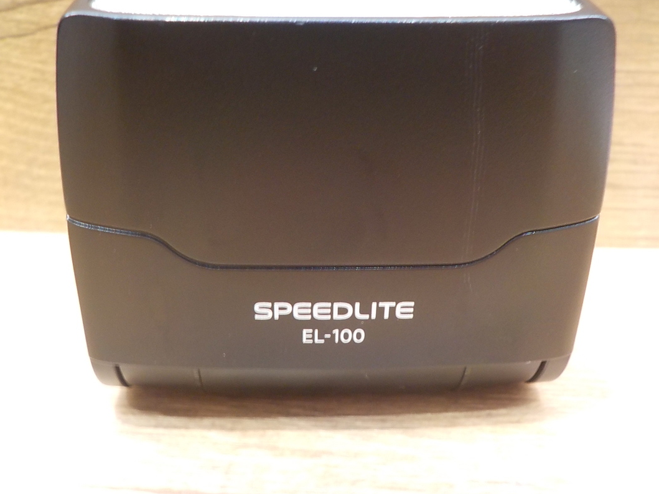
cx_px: 330
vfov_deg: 41.7
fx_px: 647
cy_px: 215
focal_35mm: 34
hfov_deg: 54.0
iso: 200
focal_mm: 4.1
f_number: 3.3
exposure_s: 1/30
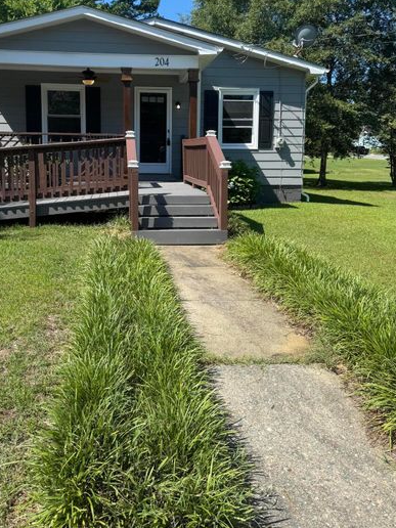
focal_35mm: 31
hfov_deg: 45.3
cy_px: 199
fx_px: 473
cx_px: 168
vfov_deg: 57.7
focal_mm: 6.76
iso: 80
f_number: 1.78
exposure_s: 1/2833
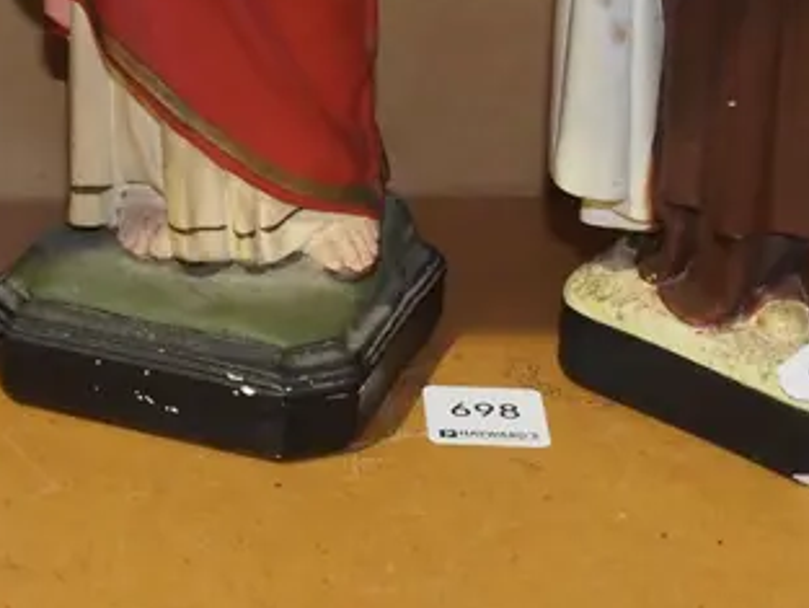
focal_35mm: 131
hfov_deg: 14.7
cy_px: -360
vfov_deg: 10.8
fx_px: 3063
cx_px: -49
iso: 1600
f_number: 5.6
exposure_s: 1/60
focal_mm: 20
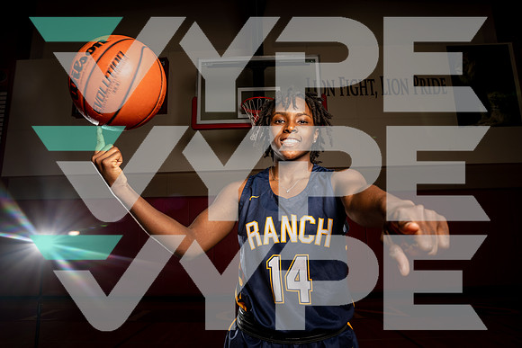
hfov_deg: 73.7
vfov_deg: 53.2
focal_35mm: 24
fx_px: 348
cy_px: 174
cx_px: 261
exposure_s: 1/250
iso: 100
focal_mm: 24
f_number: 7.1
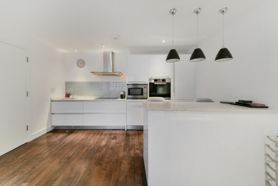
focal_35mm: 12
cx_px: 139
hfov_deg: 112.6
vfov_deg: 90.1
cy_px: 93
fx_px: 93
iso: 200
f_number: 16
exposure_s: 1
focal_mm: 12
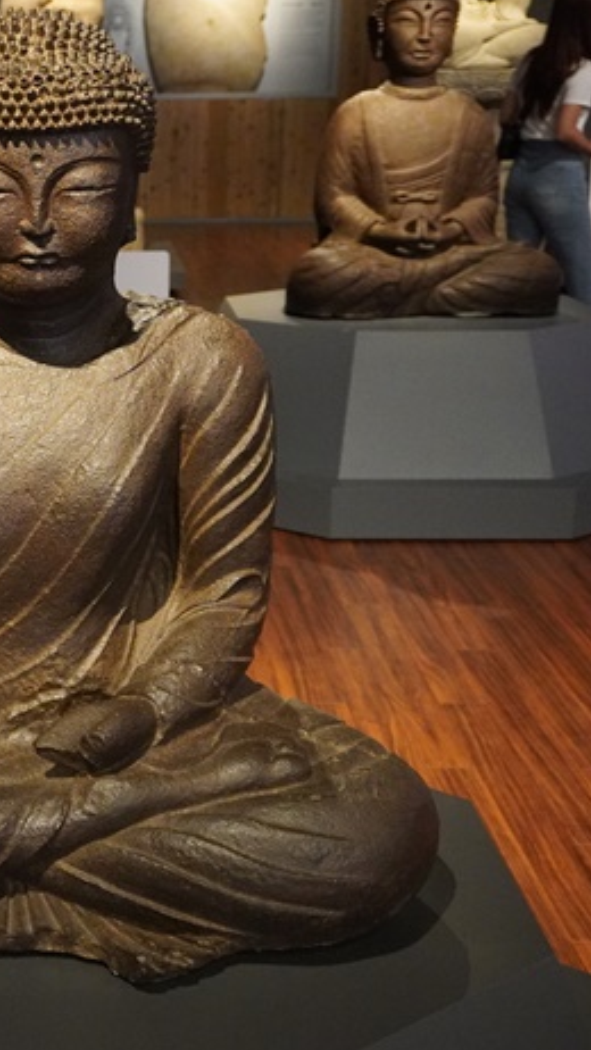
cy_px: 526
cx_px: 5
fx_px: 1526
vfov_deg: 38.0
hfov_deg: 21.2
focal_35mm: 55
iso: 6400
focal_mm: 23
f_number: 4
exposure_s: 1/60
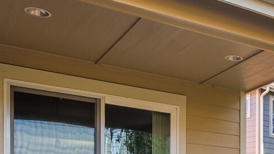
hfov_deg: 30.2
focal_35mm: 59
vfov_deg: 17.9
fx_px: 429
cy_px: 241
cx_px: 329
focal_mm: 16
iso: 80
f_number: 7.1
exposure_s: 1/40
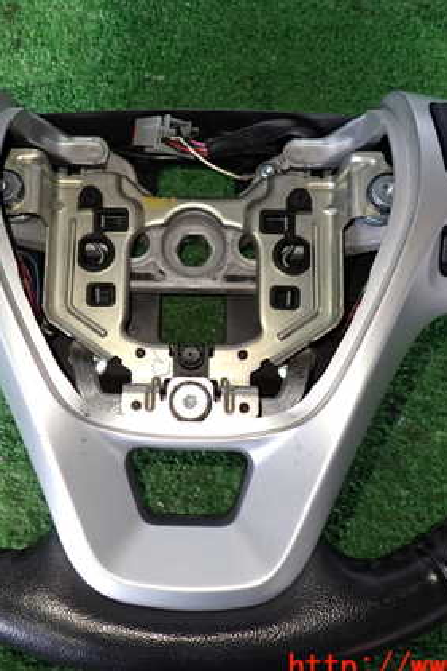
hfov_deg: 35.7
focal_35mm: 37
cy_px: 331
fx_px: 690
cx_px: 170
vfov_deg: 51.9
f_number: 2
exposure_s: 1/30
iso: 200
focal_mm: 4.5
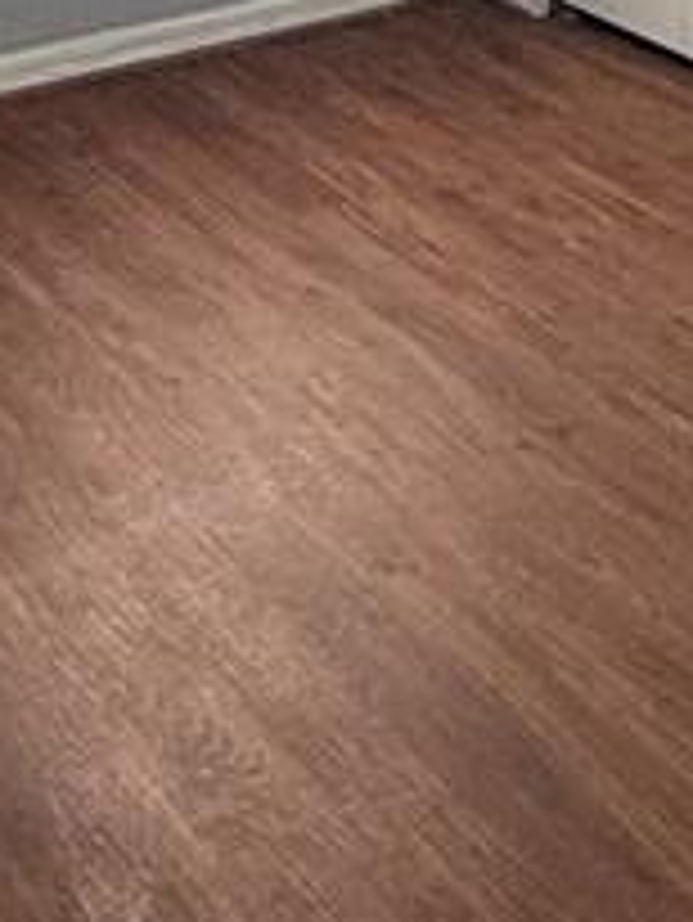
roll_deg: -0.3
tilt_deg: -12.8
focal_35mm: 82
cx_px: 315
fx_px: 2187
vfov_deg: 21.8
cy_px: -234
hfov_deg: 18.0
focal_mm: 2.22
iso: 64
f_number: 2.2
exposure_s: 1/231
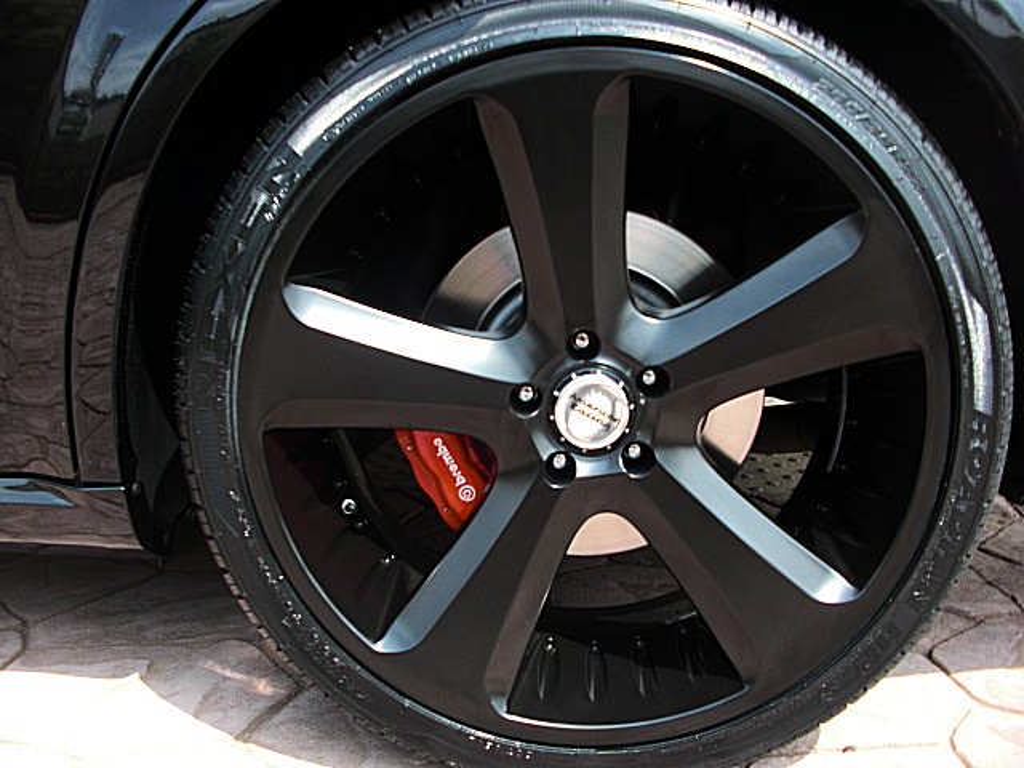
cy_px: 384
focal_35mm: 36
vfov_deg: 39.7
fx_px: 1065
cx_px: 512
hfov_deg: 51.4
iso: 50
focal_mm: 6.3
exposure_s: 1/250
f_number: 2.8
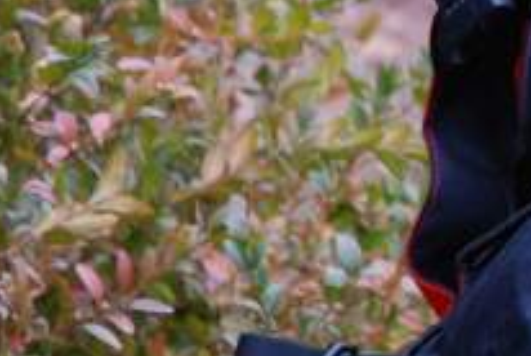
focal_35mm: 611
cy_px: -43
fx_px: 9025
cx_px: 1268
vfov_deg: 2.3
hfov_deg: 3.3
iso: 400
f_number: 4.5
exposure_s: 1/80
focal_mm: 70
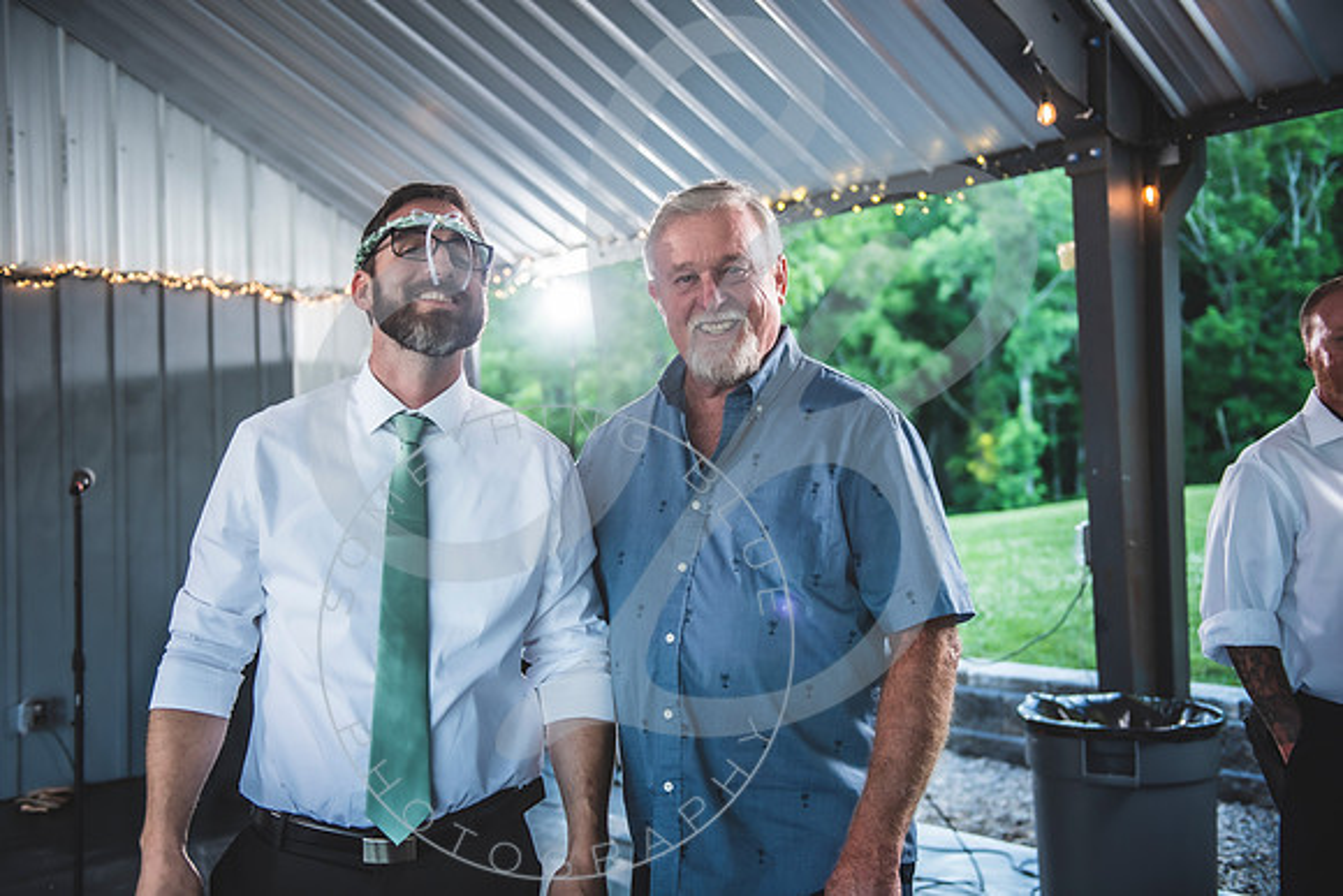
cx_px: 672
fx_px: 1418
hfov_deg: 50.7
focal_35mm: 38
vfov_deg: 35.1
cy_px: 448
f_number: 2.8
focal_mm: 38
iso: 250
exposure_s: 1/125
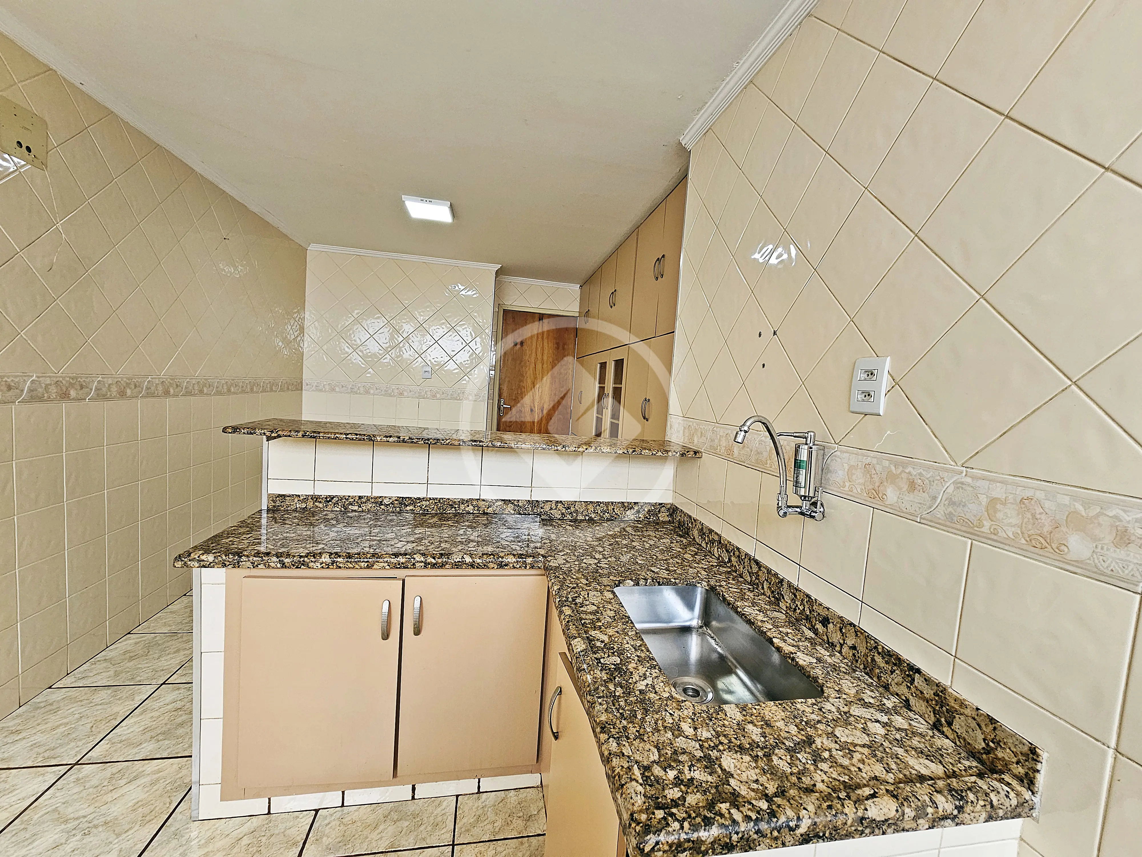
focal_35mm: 13
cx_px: 571
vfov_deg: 89.9
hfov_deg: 106.2
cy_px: 428
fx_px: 429
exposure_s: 1/77
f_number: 2.2
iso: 125
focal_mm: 2.2
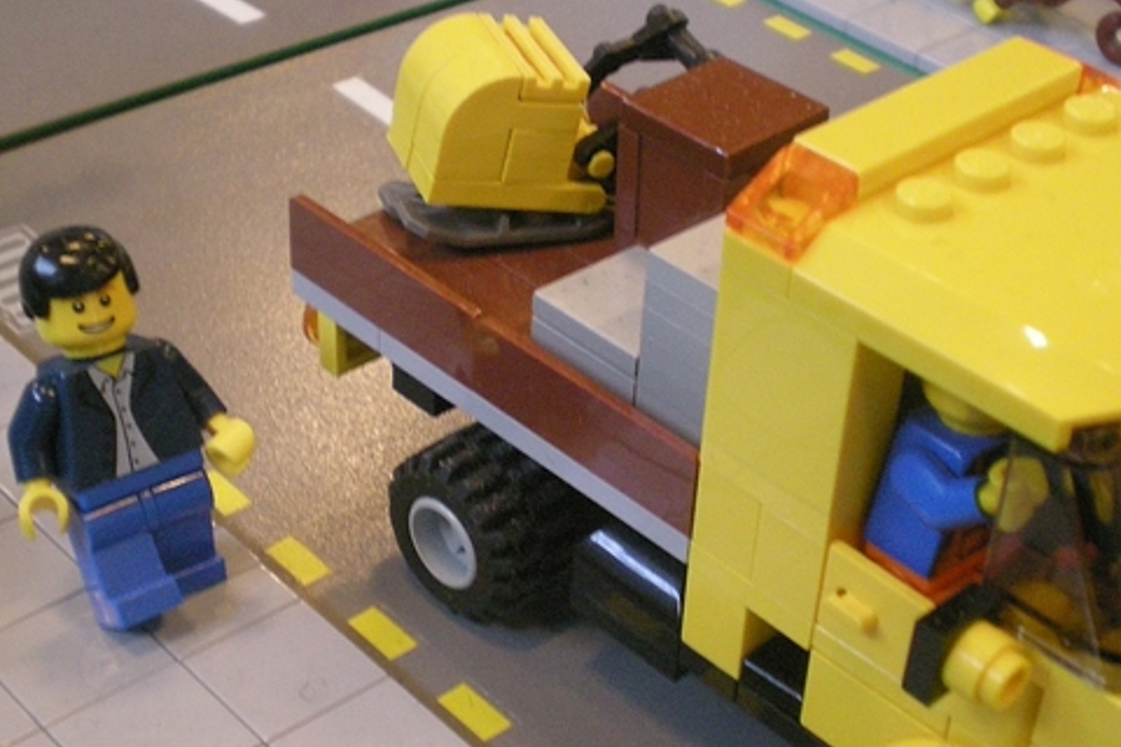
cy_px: 425
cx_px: 607
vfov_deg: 22.2
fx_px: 1899
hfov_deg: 32.9
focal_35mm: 61
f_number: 3.5
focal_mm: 7.4
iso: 400
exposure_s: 1/18.4
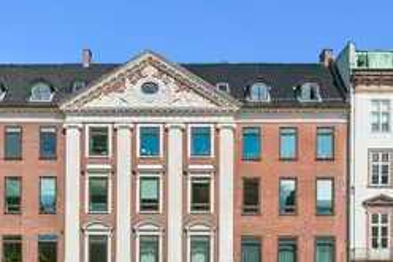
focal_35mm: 56
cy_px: 208
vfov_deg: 23.8
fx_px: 611
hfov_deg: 35.5
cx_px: 155
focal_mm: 22
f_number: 11
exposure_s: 1/500
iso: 200
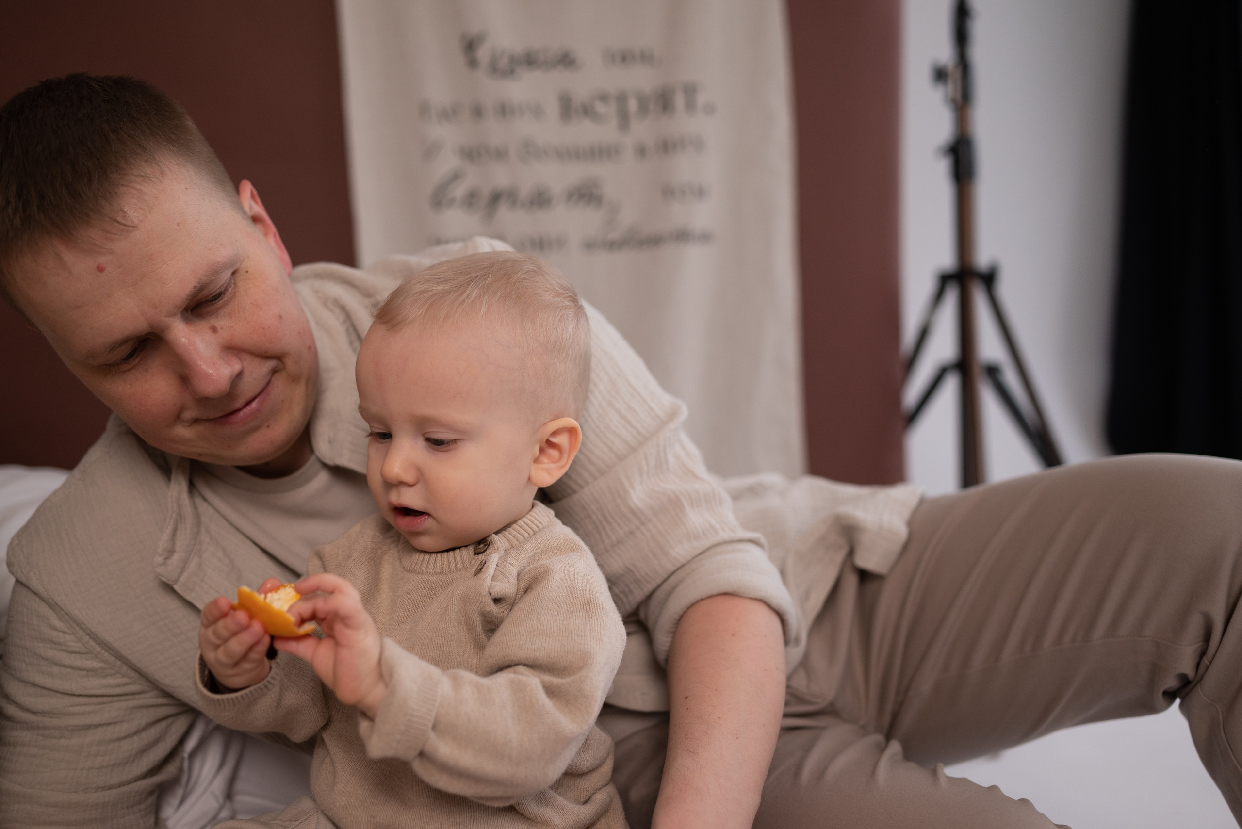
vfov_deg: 37.9
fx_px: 1208
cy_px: 414
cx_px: 621
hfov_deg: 54.4
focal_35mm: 35
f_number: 2.2
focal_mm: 35
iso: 400
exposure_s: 1/320
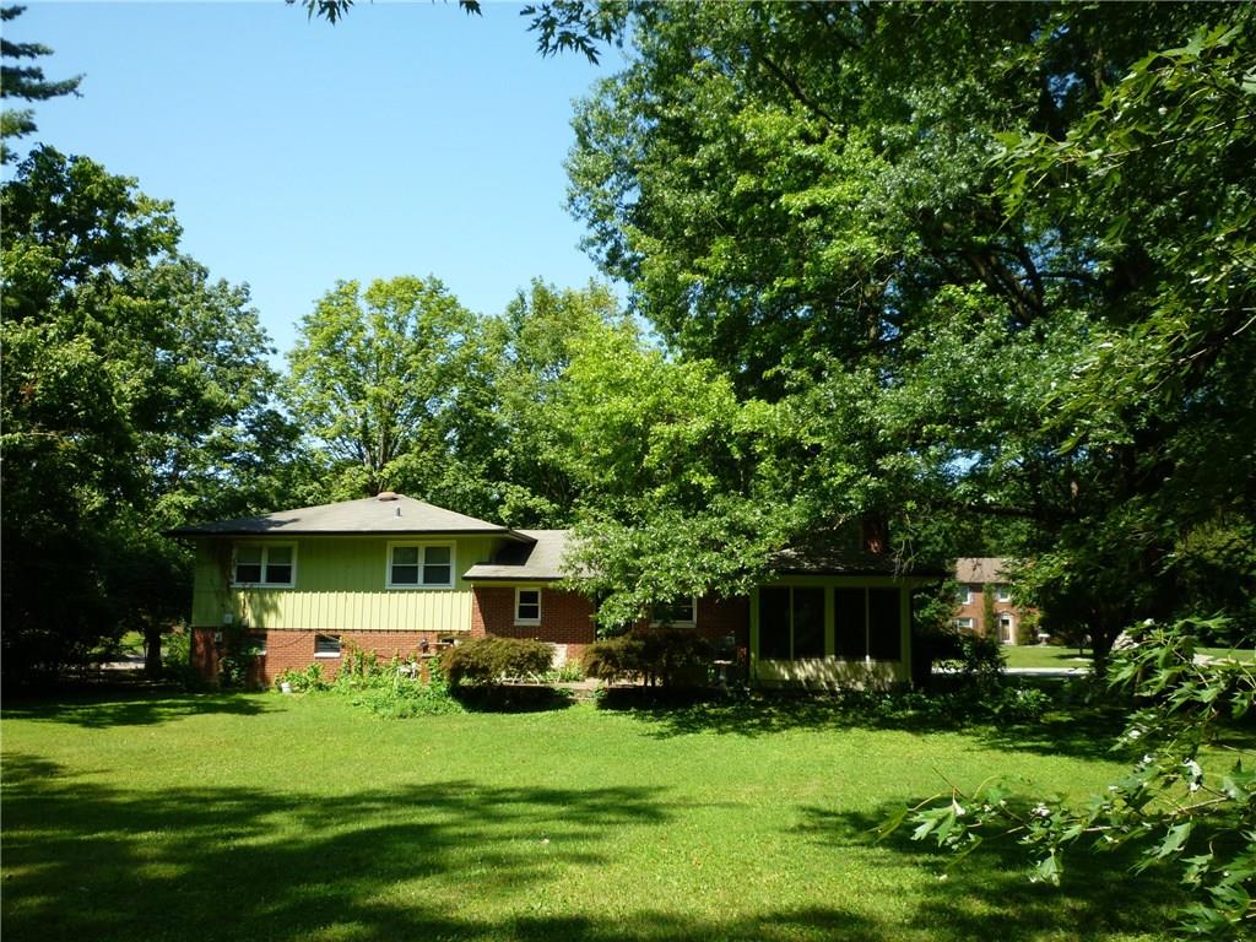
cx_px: 628
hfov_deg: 61.7
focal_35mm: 29
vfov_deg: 48.2
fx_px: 1052
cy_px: 471
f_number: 3.3
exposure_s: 1/400
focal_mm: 5.2
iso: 80
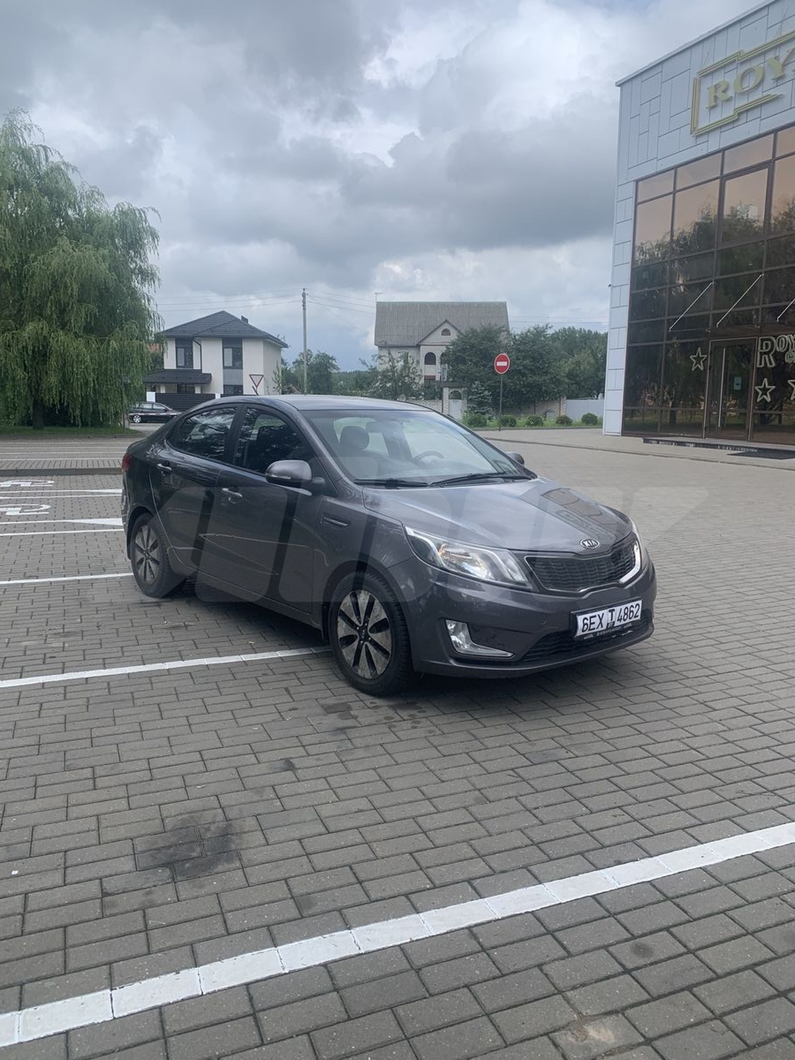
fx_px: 796
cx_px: 398
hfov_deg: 53.1
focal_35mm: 26
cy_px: 530
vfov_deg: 67.3
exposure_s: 1/2114
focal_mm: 4.25
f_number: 1.8
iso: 25
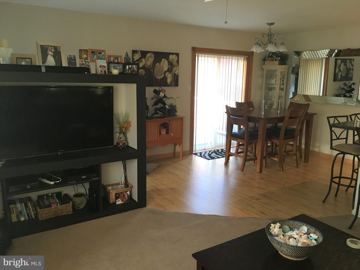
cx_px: 180
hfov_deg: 61.7
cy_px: 135
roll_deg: -2.6
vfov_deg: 48.2
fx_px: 302
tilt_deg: -10.2
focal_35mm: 29
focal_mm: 4.15
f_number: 2.2
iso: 125
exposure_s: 1/30
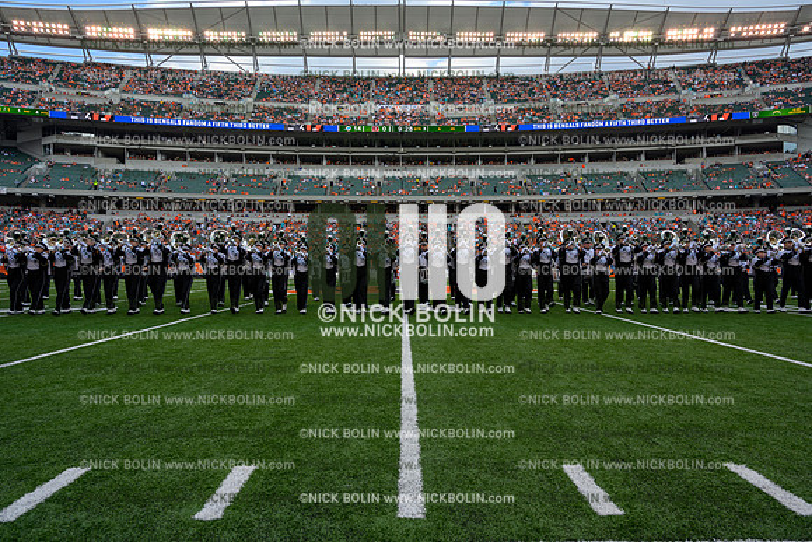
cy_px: 271
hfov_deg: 73.7
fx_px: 541
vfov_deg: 53.2
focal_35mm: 24
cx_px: 406
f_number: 7.1
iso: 80
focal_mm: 24
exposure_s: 1/125
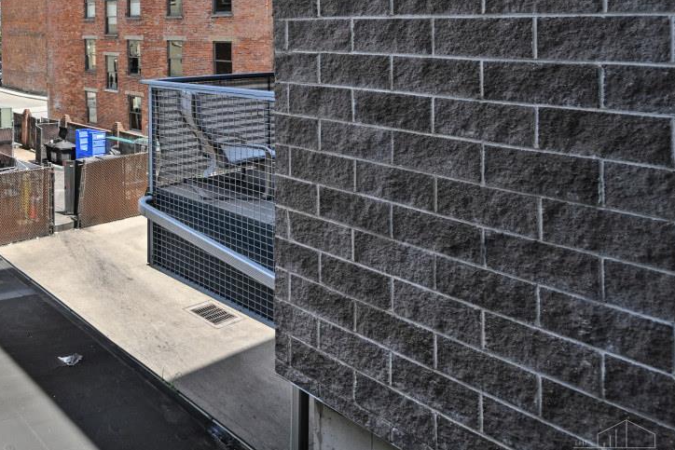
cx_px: -7
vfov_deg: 40.8
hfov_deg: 50.7
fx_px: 544
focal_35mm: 29
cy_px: 28
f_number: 6.3
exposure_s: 1/320
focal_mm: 14
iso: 100
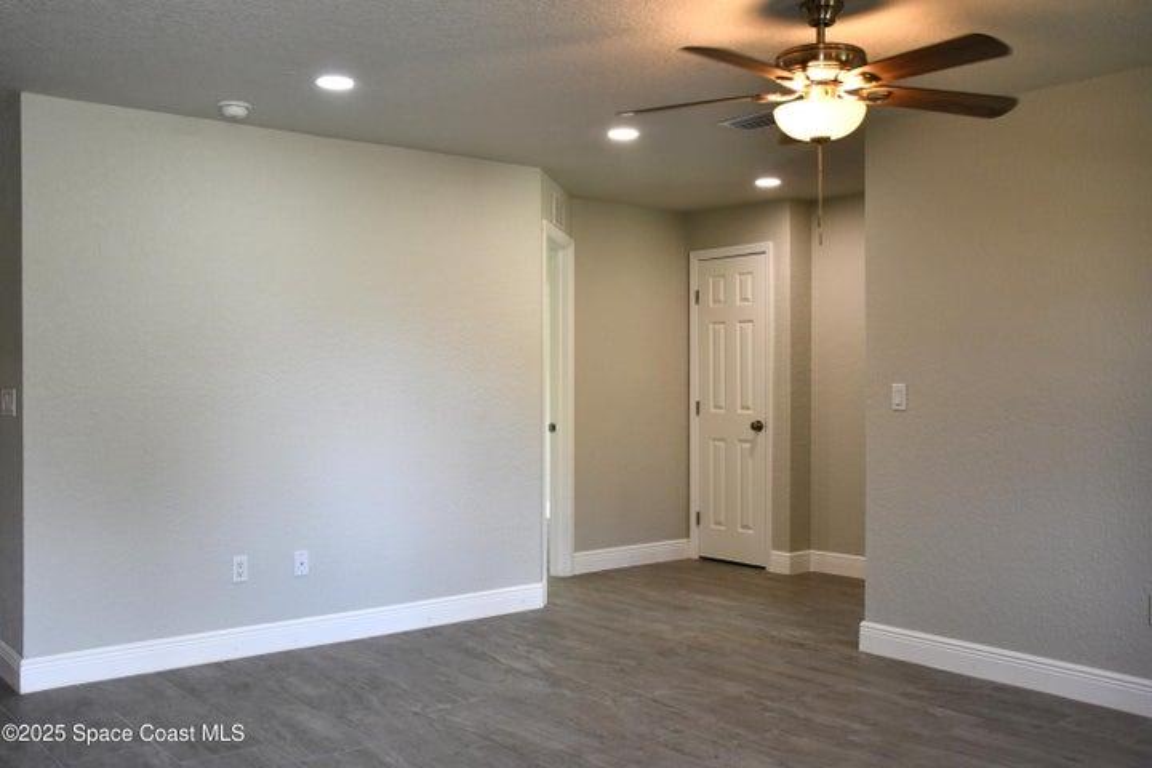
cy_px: 384
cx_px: 576
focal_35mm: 33
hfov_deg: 57.2
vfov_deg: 40.0
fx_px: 1056
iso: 800
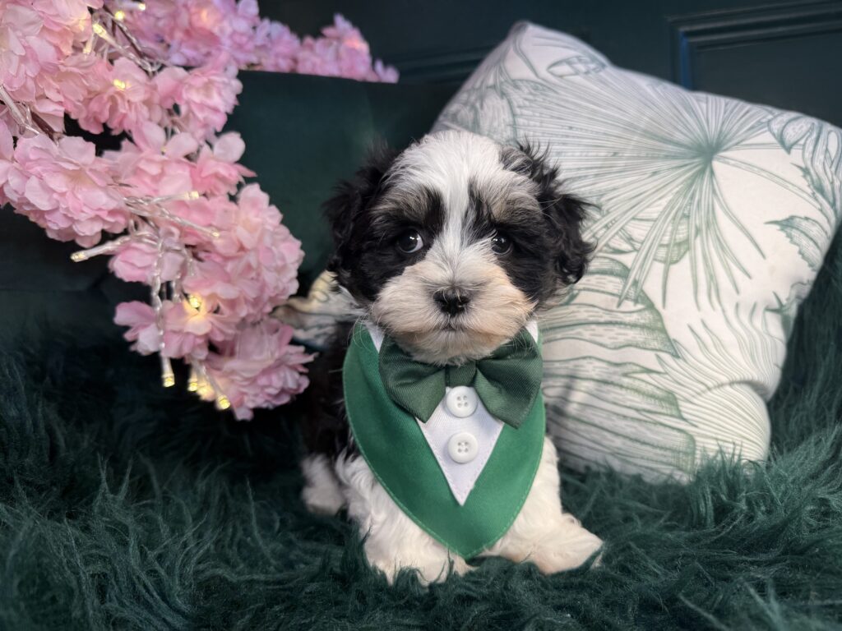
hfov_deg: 71.6
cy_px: 316
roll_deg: +2.5
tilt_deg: -1.2
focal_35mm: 24
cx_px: 421
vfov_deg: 56.8
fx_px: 584
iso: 50
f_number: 1.78
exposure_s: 1/135
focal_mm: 6.76
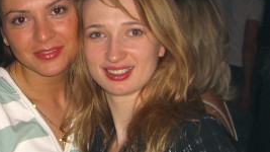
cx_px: 55
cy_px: 87
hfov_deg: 22.6
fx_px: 666
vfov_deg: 13.0
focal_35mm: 93
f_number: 2.8
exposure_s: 1/60
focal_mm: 7.9
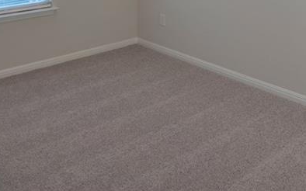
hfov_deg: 44.2
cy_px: -71
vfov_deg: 24.2
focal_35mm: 45
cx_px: 178
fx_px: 375
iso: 250
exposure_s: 1/160
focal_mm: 17
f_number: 4
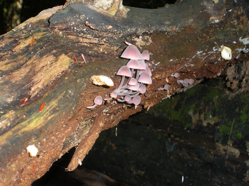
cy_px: 93
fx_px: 460
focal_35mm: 64
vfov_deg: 22.9
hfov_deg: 30.3
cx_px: 124
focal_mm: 11.2
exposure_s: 1/125
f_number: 4.6
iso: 94
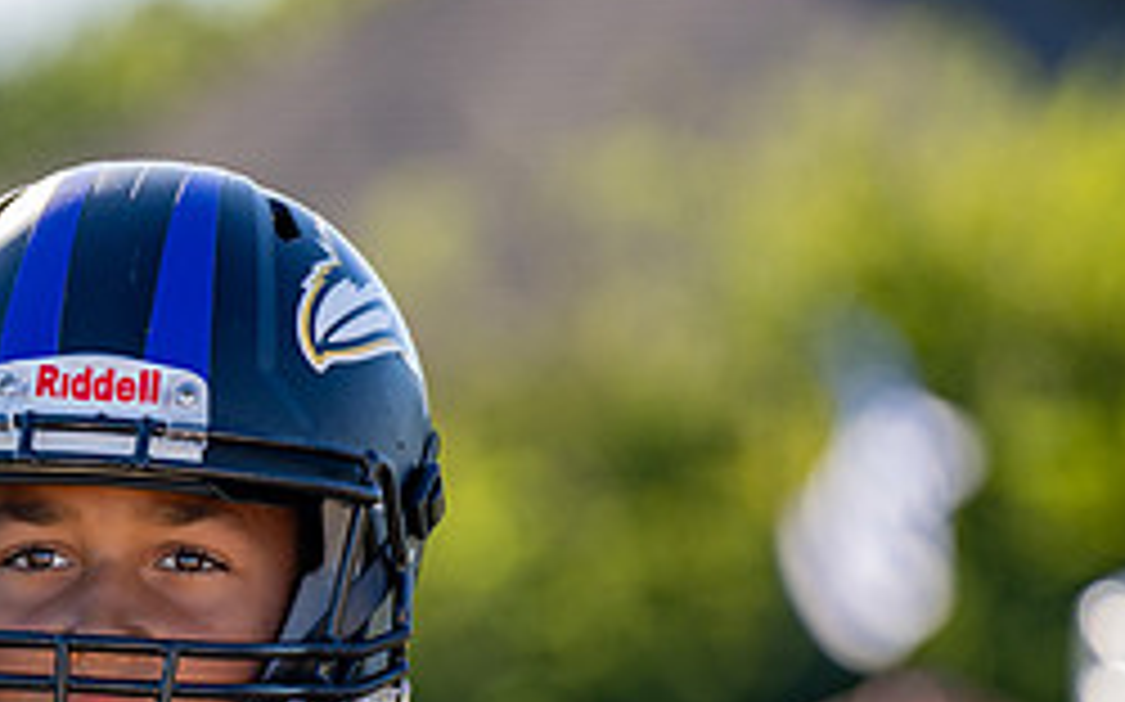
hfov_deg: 5.8
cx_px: 227
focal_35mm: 360
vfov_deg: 3.6
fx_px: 11033
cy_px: 889
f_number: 2.8
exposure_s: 1/1600
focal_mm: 139
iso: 160
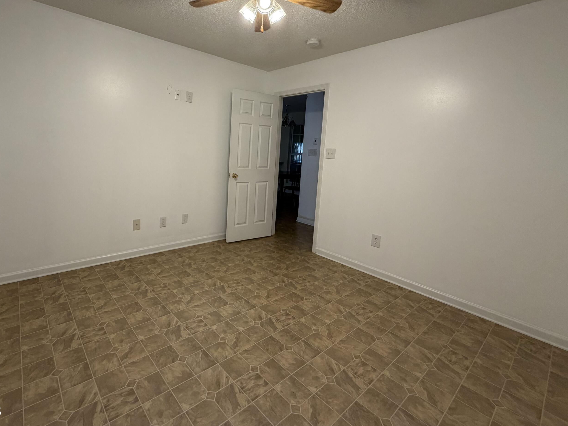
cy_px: 176
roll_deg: -2.0
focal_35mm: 17
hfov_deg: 90.2
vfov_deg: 74.1
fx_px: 279
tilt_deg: -4.5
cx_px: 236
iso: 250
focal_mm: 2.22
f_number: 2.2
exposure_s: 1/120
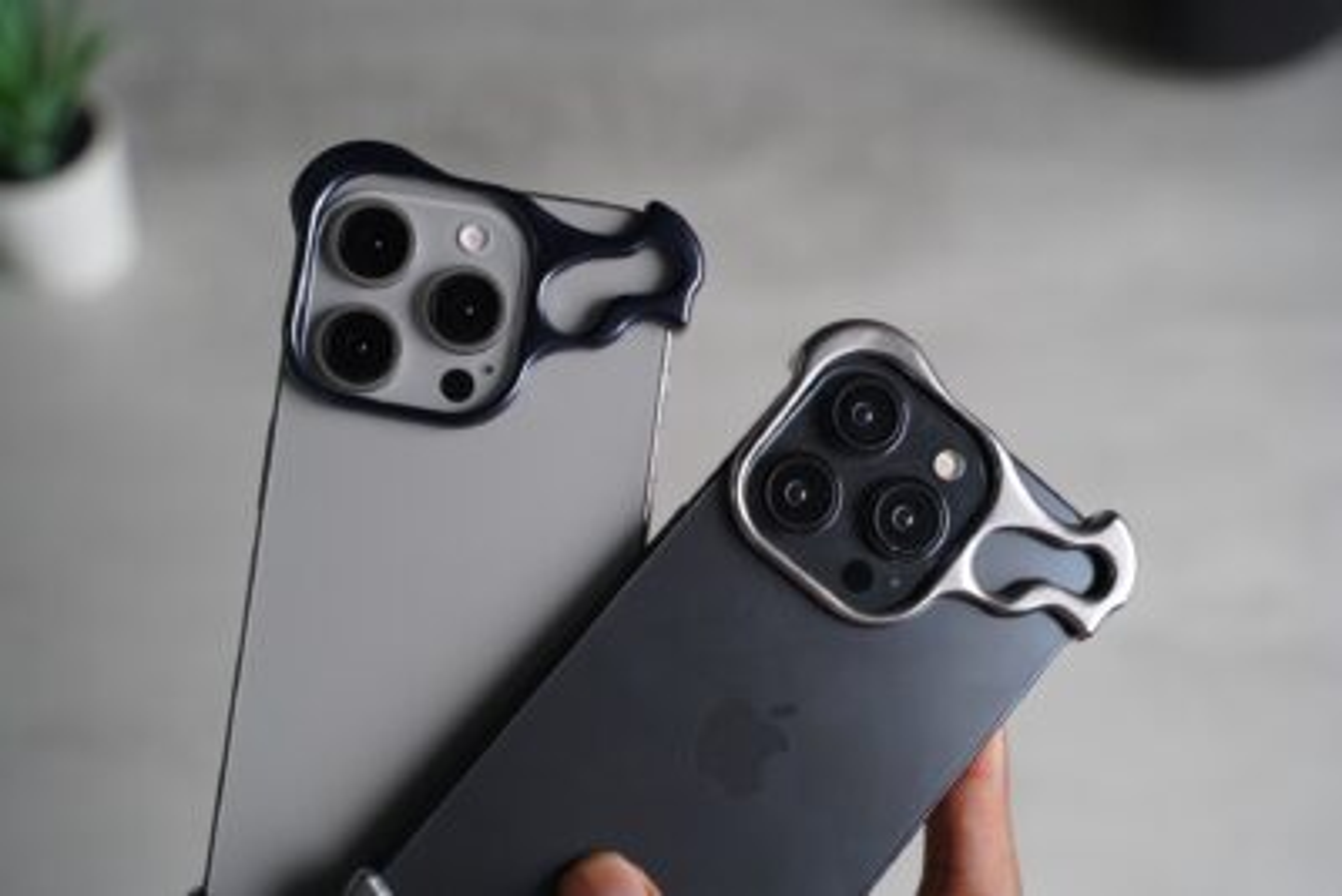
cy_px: 448
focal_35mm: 52
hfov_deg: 38.2
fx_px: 1939
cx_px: 671
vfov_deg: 26.0
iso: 640
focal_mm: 52
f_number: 4
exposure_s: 1/60
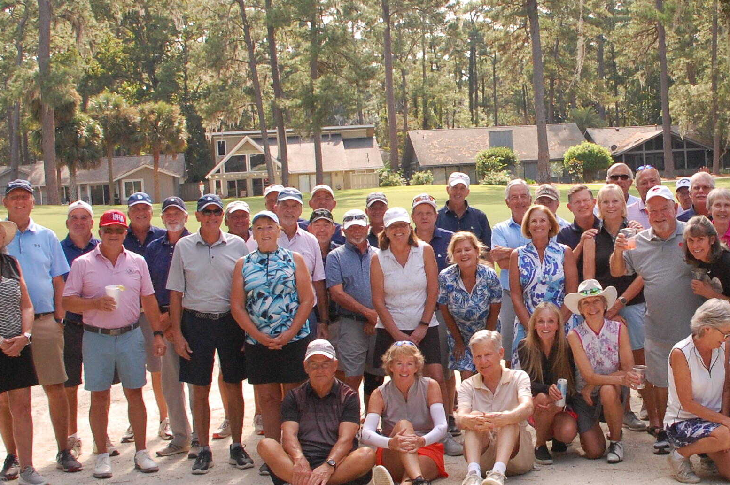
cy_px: 186
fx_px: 1235
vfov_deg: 22.2
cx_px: 538
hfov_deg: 32.4
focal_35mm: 61
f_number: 9
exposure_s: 1/200
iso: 800
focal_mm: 21
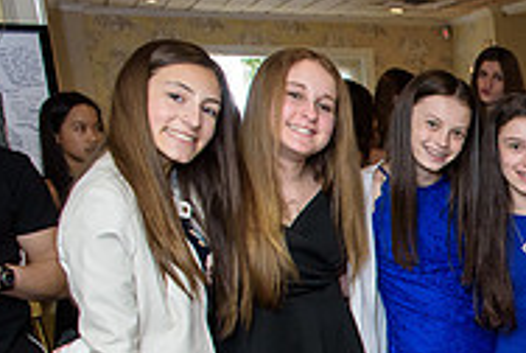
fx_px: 1083
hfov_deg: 22.7
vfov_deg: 17.6
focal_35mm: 74
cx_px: 769
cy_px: 424
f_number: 4
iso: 1250
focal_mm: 24
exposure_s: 1/125
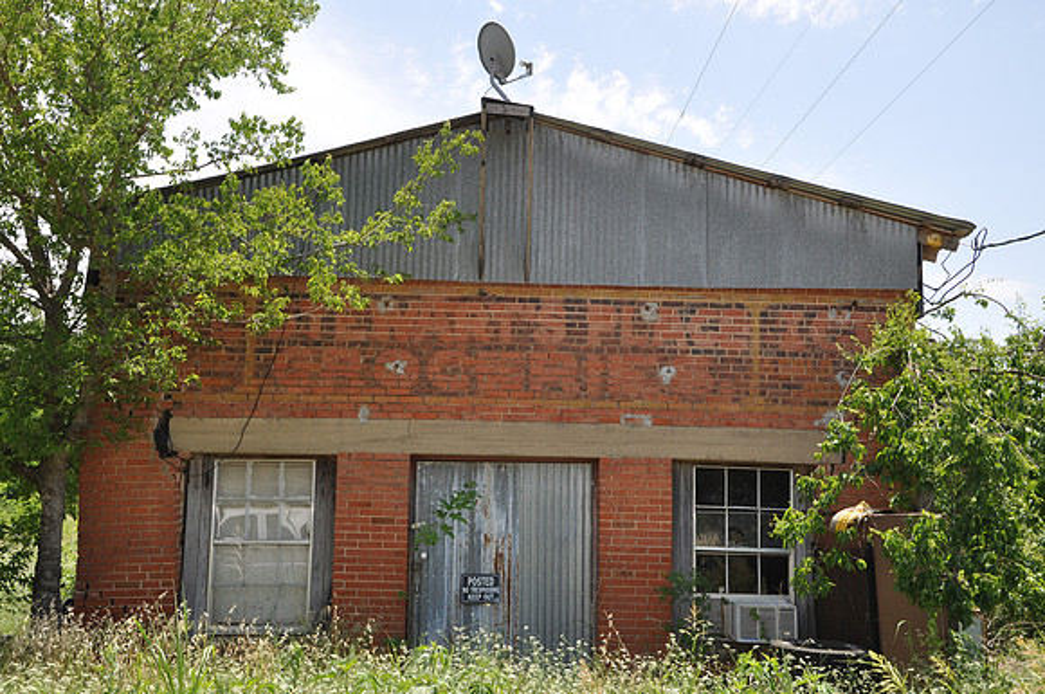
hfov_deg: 43.7
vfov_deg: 29.8
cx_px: 522
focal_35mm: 45
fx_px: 1304
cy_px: 347
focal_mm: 30
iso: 200
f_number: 8
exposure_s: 1/200
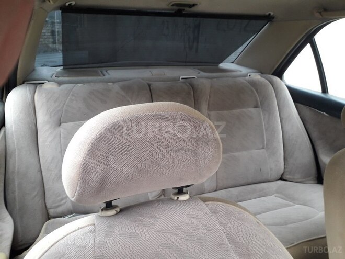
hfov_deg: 65.3
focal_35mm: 27
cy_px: 130
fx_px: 269
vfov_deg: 51.4
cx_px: 172
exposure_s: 1/50
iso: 100
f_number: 1.9
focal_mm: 3.6
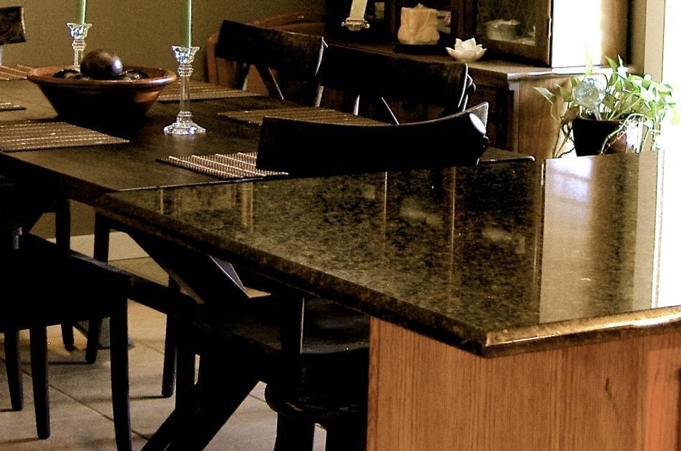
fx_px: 2133
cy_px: -38
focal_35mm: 113
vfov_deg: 11.9
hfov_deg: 17.9
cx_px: 615
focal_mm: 24
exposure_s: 1/50
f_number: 4
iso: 800
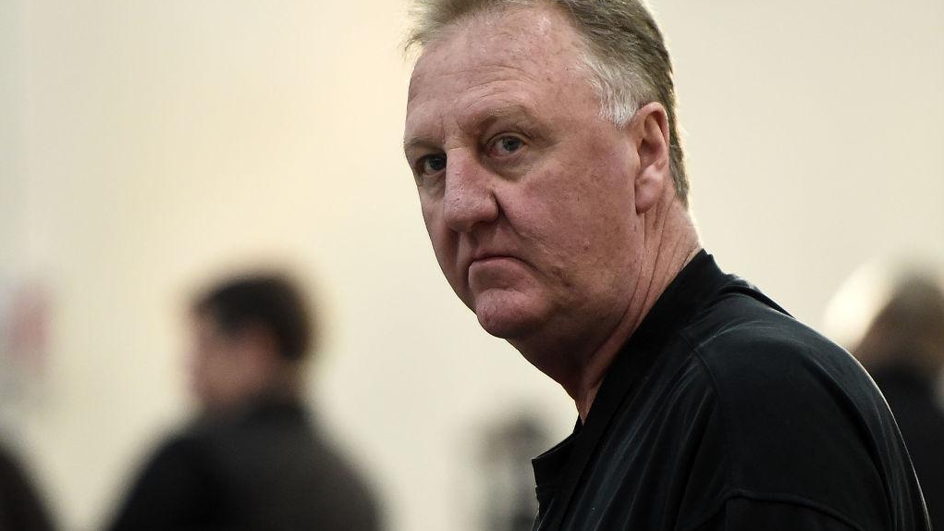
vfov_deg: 5.8
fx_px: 5256
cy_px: 238
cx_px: 472
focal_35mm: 210
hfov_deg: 10.3
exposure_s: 1/320
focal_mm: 200
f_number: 2.8
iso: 4000
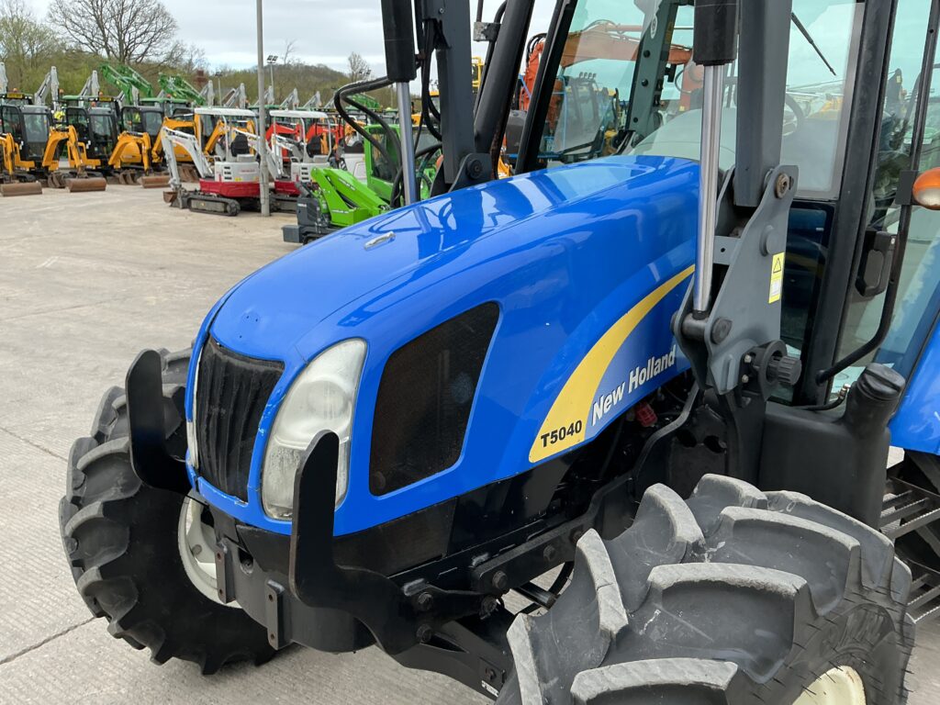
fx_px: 760
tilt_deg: -13.4
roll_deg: +2.6
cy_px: 352
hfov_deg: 63.4
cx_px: 470
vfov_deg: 49.7
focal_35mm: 28
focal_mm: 3
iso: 25
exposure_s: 1/367
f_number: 1.8
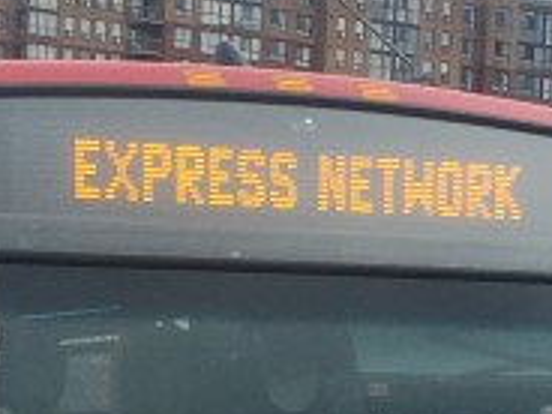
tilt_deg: +1.1
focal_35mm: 161
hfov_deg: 11.9
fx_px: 2567
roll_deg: -1.1
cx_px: -159
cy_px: 648
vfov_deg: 9.0
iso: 25
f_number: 2.2
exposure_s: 1/732
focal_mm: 4.15
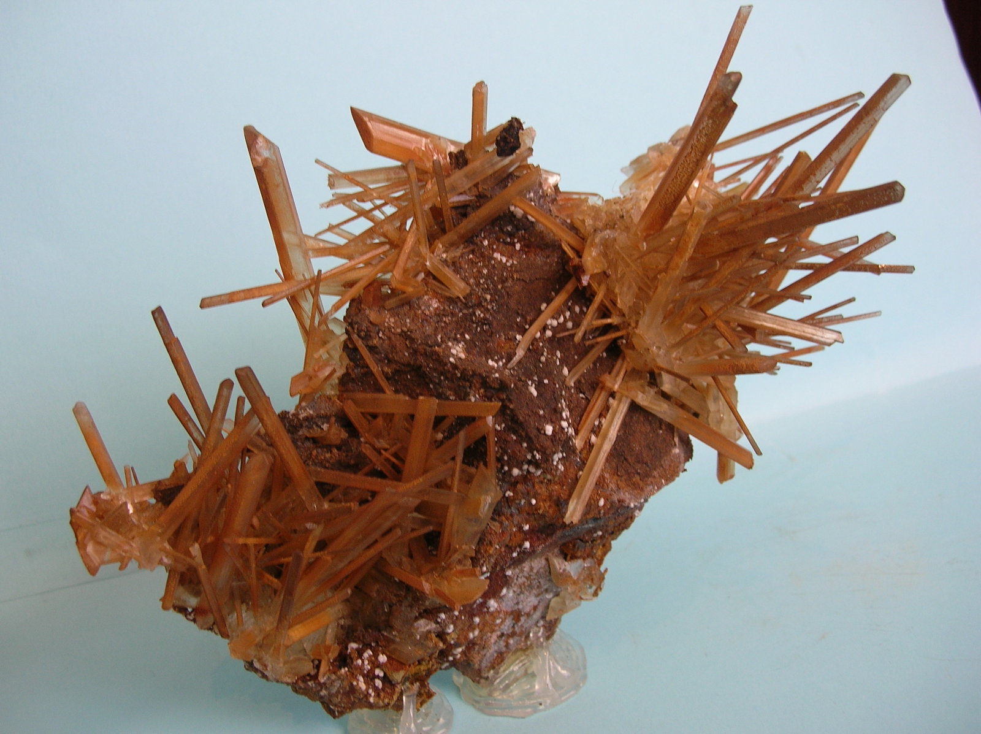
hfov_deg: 51.4
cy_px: 367
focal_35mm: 36
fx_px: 1019
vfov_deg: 39.6
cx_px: 490
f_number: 2.7
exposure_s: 1/18.6
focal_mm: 6
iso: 50
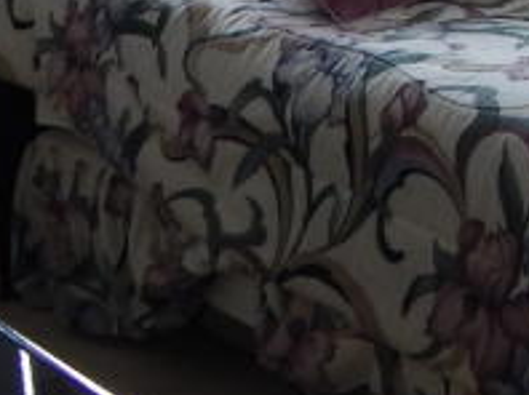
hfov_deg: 15.5
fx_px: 1740
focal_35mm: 114
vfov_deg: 12.4
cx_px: 866
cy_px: -163
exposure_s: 1/60
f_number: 3
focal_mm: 4
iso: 125
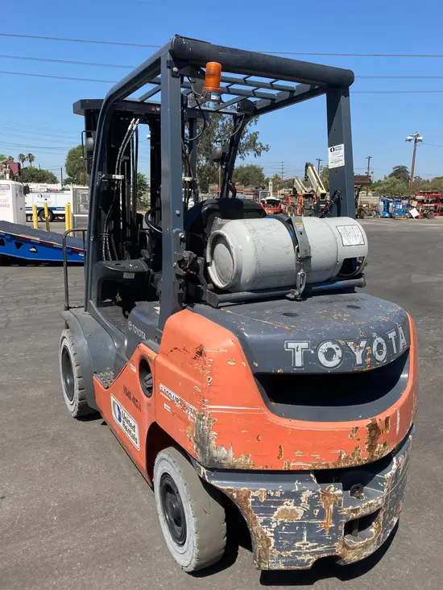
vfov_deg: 63.4
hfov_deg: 49.8
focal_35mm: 28
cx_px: 222
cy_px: 295
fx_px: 478
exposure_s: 1/1946
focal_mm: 3.99
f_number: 1.8
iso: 20
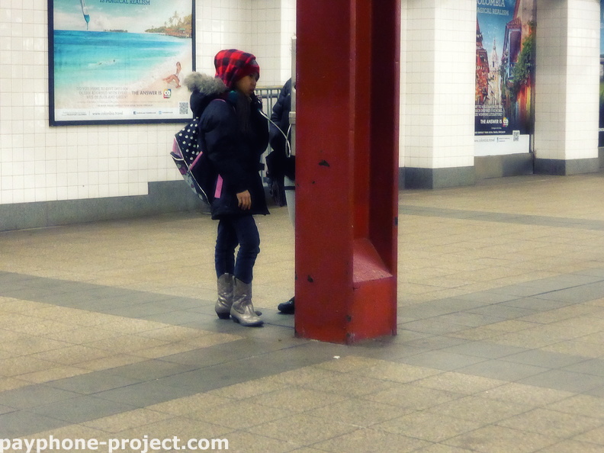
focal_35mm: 79
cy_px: 226
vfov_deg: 18.7
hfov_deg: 24.7
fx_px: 1378
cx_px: 302
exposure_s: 1/25
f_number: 5
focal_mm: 13.3
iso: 1600
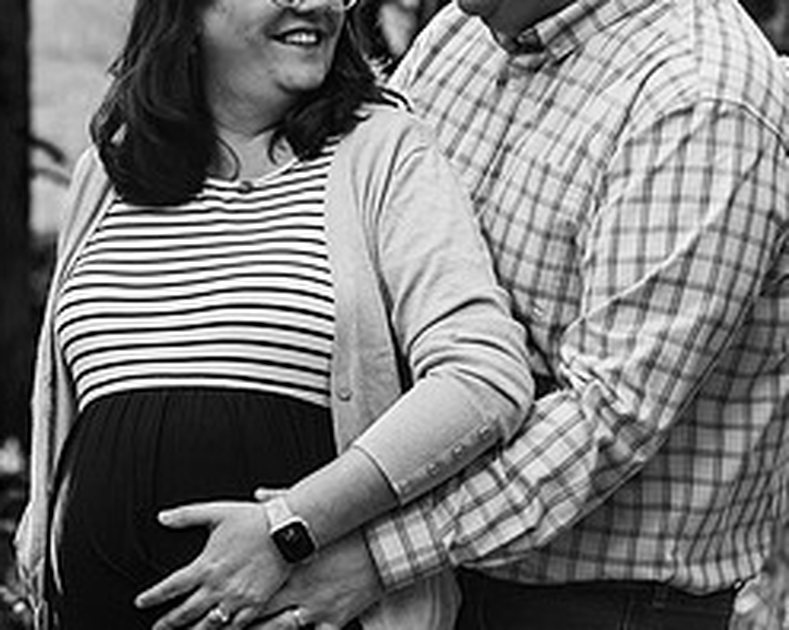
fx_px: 4527
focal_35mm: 194
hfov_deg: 10.0
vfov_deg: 7.9
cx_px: 389
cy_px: 125
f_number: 4
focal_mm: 85
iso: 200
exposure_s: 1/200
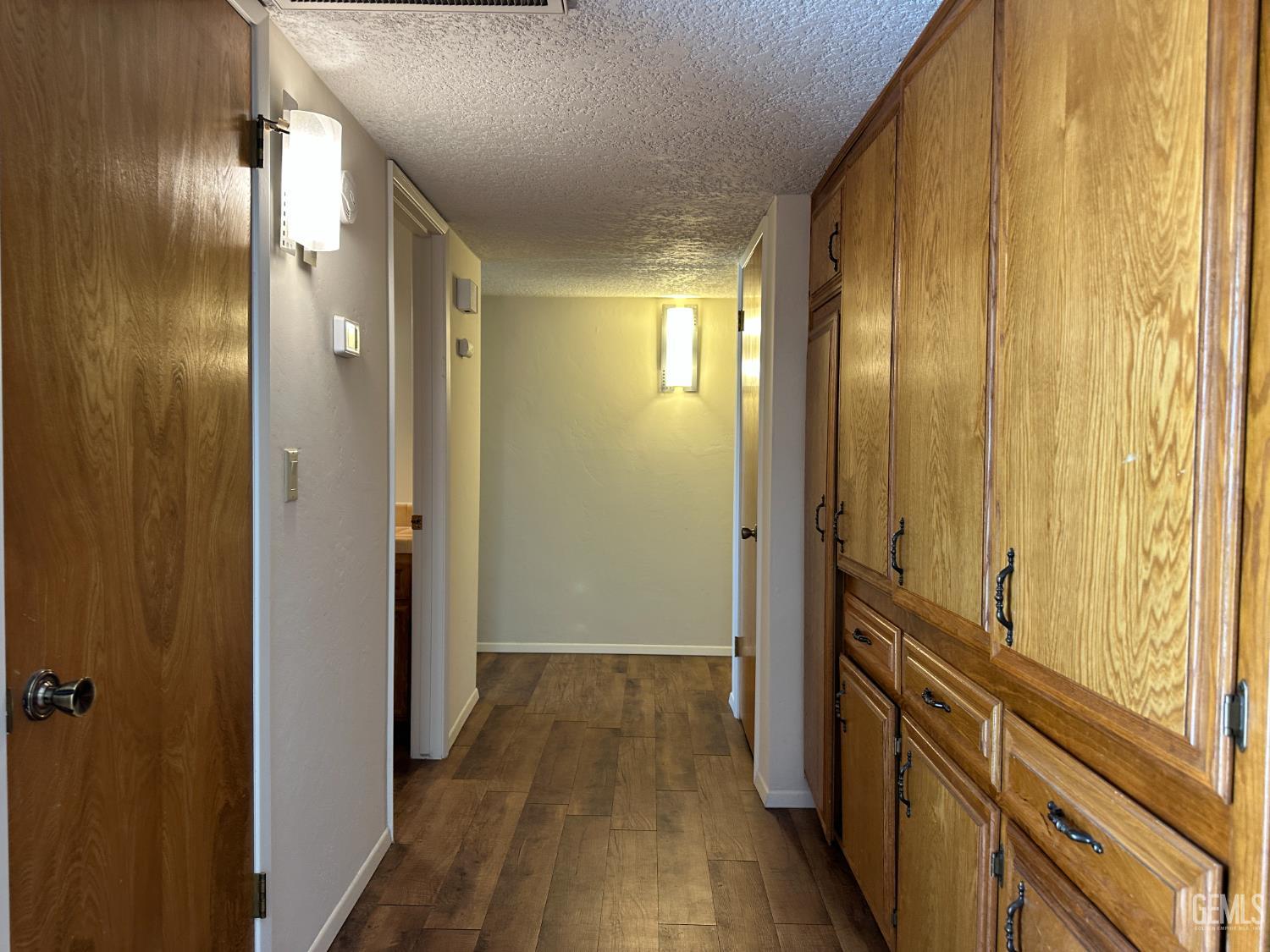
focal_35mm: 24
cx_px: 635
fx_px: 881
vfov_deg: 56.8
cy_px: 476
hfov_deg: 71.6
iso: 125
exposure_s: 1/60
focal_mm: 6.86
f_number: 1.78
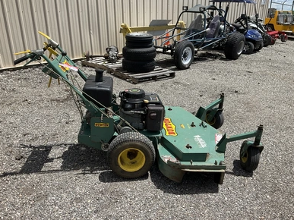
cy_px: 112
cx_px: 147
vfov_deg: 46.8
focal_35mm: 30
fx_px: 255
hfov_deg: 60.0
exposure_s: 1/1786
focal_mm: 3
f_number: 1.8
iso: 25
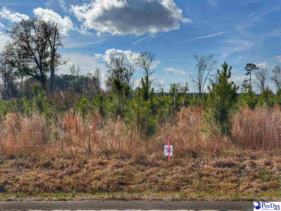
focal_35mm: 48
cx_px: 140
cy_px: 106
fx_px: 390
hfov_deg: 39.7
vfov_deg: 30.3
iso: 64
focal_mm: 6.76
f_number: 1.78
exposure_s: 1/9901
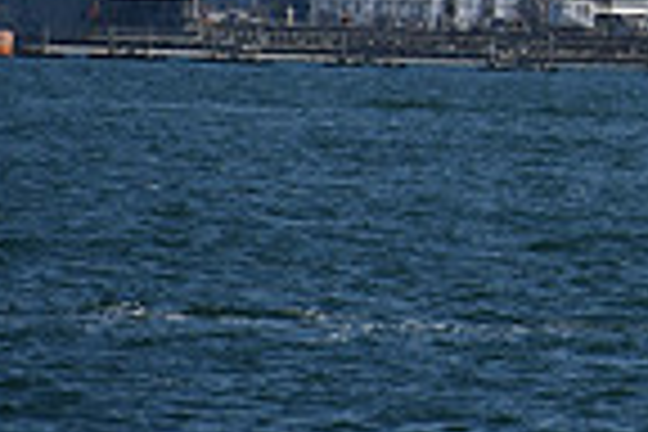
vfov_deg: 1.2
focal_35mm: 1118
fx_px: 20122
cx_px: 1206
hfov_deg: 1.8
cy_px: -209
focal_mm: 185
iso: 200
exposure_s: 1/1600
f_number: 7.1
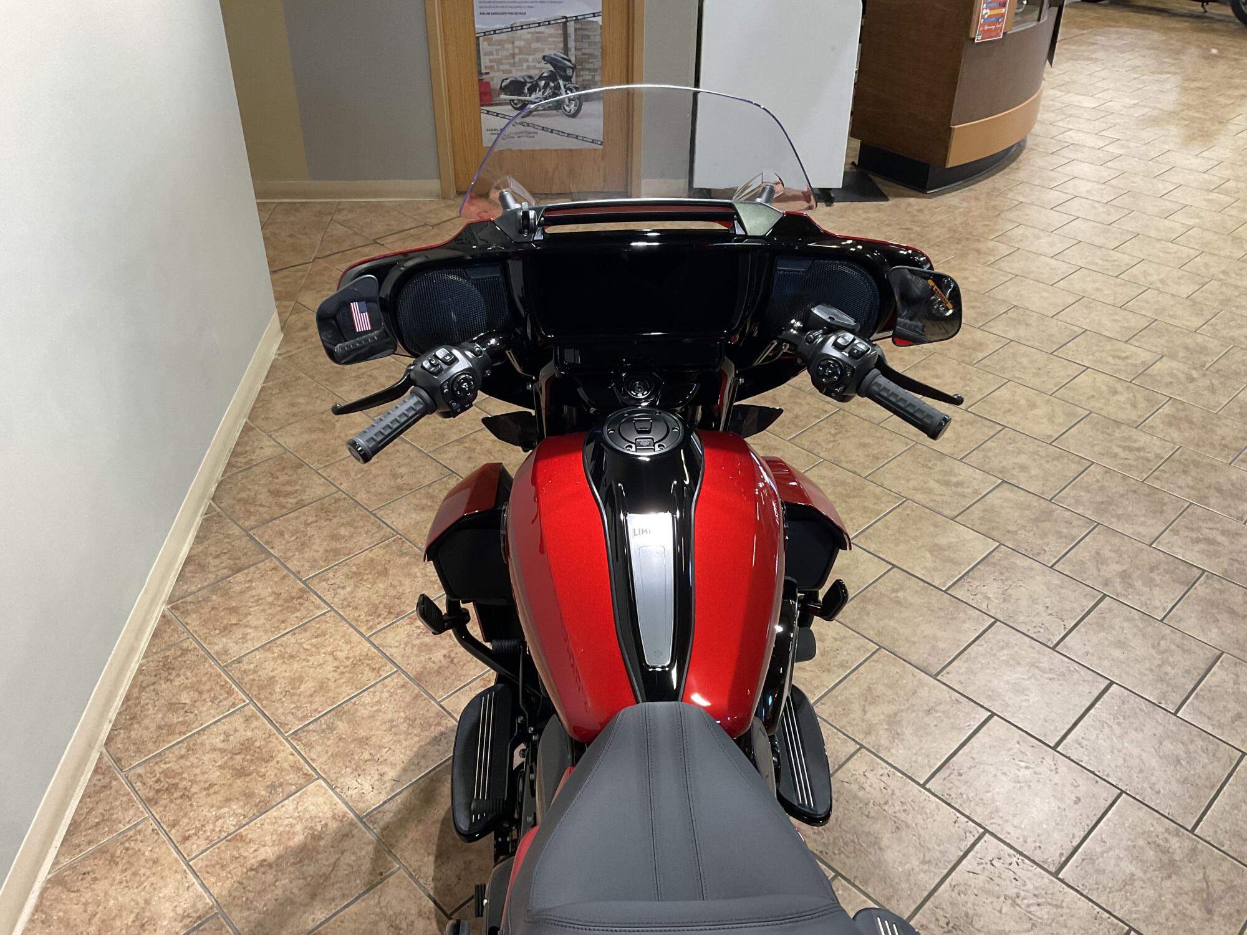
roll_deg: -0.8
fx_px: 1045
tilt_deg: -34.5
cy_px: 468
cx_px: 624
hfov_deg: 61.7
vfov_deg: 48.2
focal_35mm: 29
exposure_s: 1/60
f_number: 1.8
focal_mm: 3
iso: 125
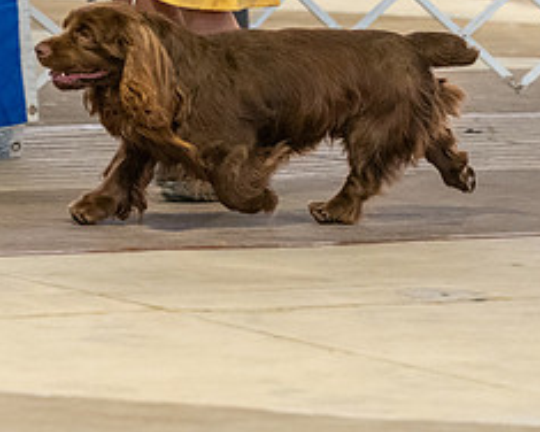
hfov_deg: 3.8
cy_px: -60
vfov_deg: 3.1
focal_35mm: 505
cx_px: 185
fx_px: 8071
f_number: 3.5
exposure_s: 1/250
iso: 6400
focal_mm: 187
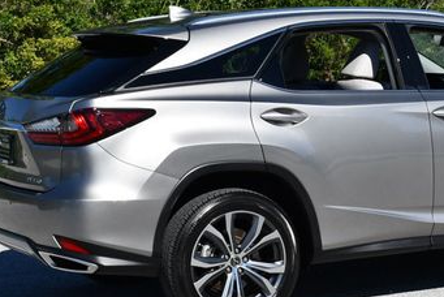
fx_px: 1481
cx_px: 367
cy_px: 108
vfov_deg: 11.4
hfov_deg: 16.9
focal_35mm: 120
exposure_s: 1/320
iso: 100
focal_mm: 32
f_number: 9
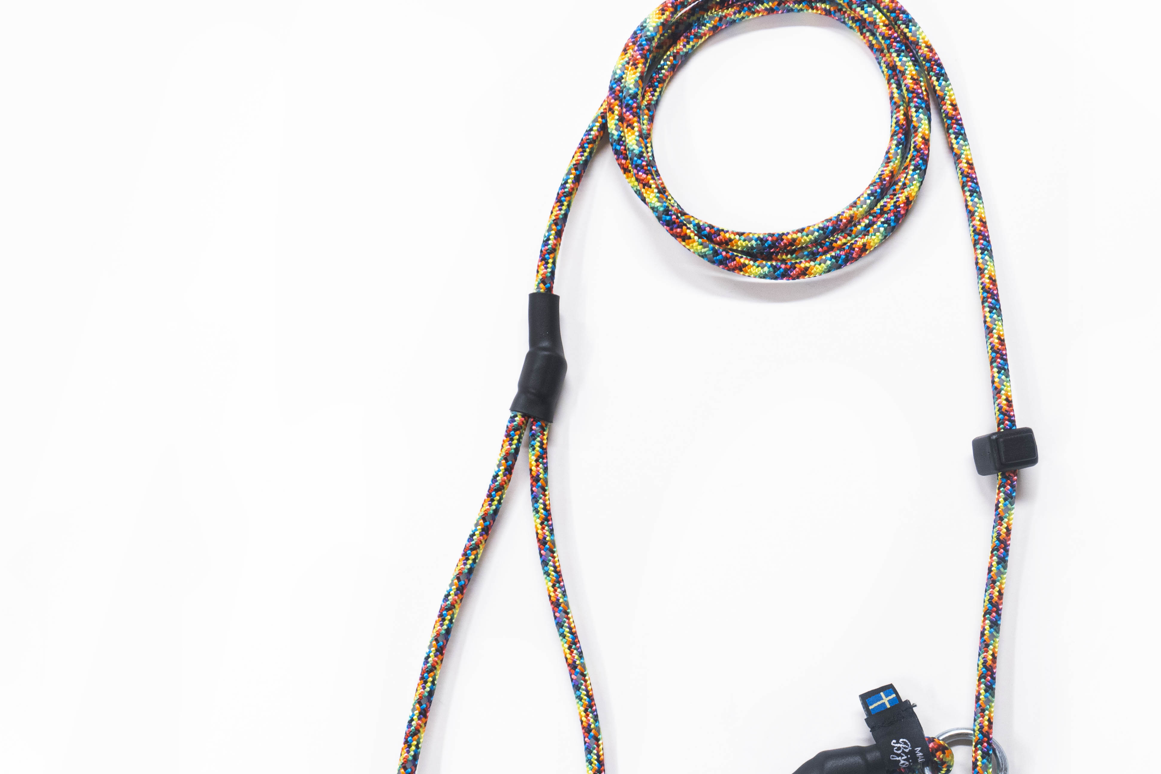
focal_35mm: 49
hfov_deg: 40.3
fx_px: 1573
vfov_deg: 27.5
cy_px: 499
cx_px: 704
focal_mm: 21
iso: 500
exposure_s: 1/13
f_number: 5.6
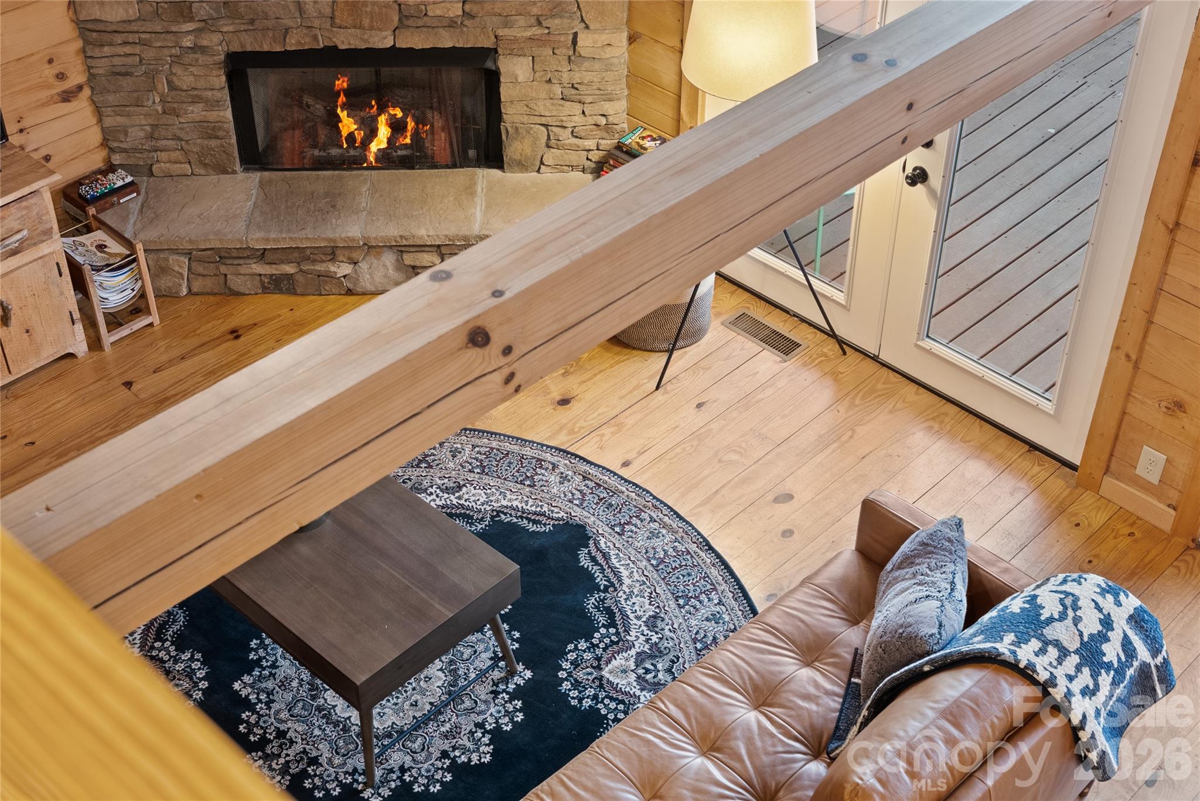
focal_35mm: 50
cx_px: 600
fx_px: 1667
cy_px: 400
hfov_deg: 39.6
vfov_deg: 27.0
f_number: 9
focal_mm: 50
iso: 640
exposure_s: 1
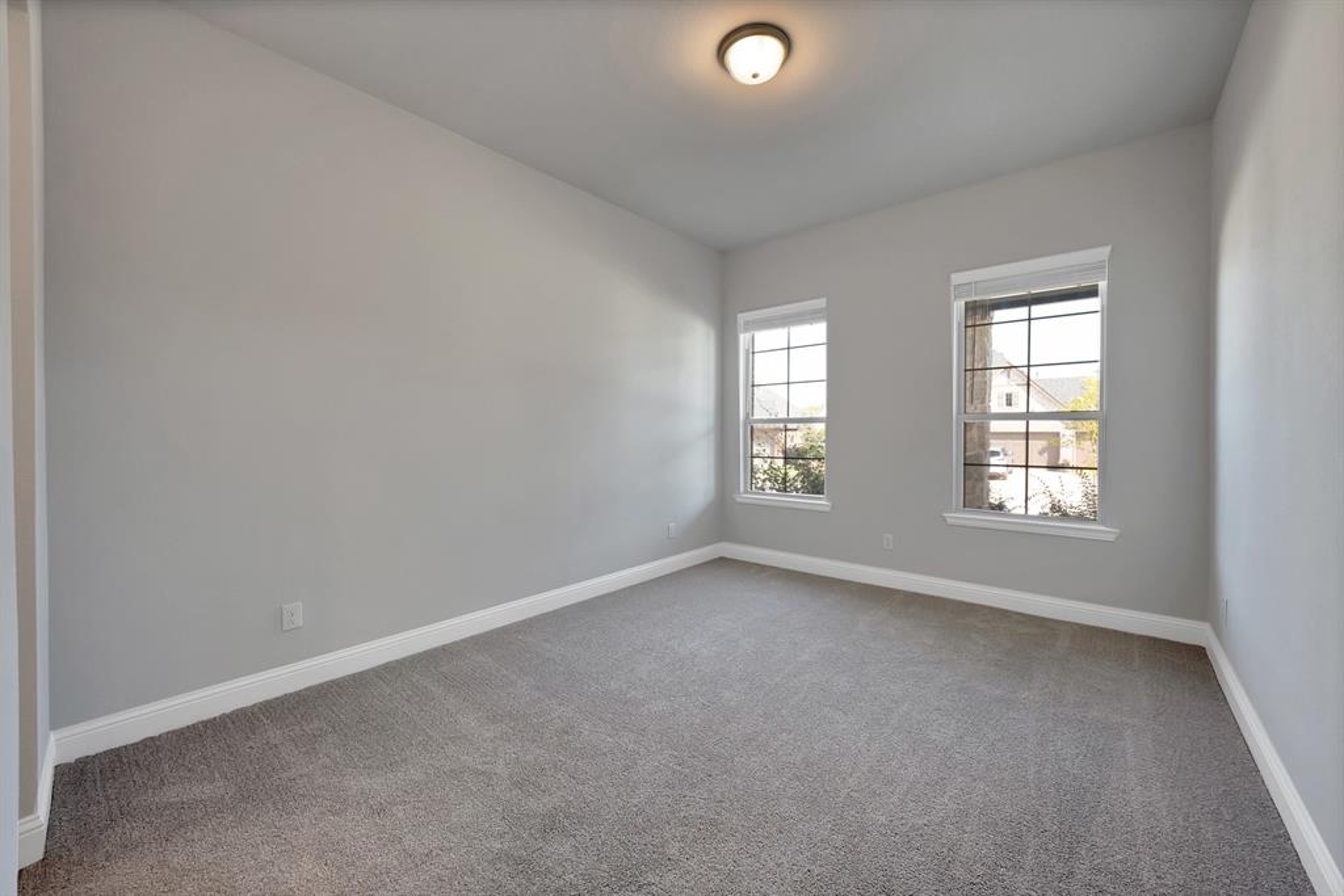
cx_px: 672
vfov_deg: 85.4
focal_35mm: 13
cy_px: 448
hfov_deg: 108.3
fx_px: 485
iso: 640
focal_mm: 13
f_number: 9
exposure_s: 1/25
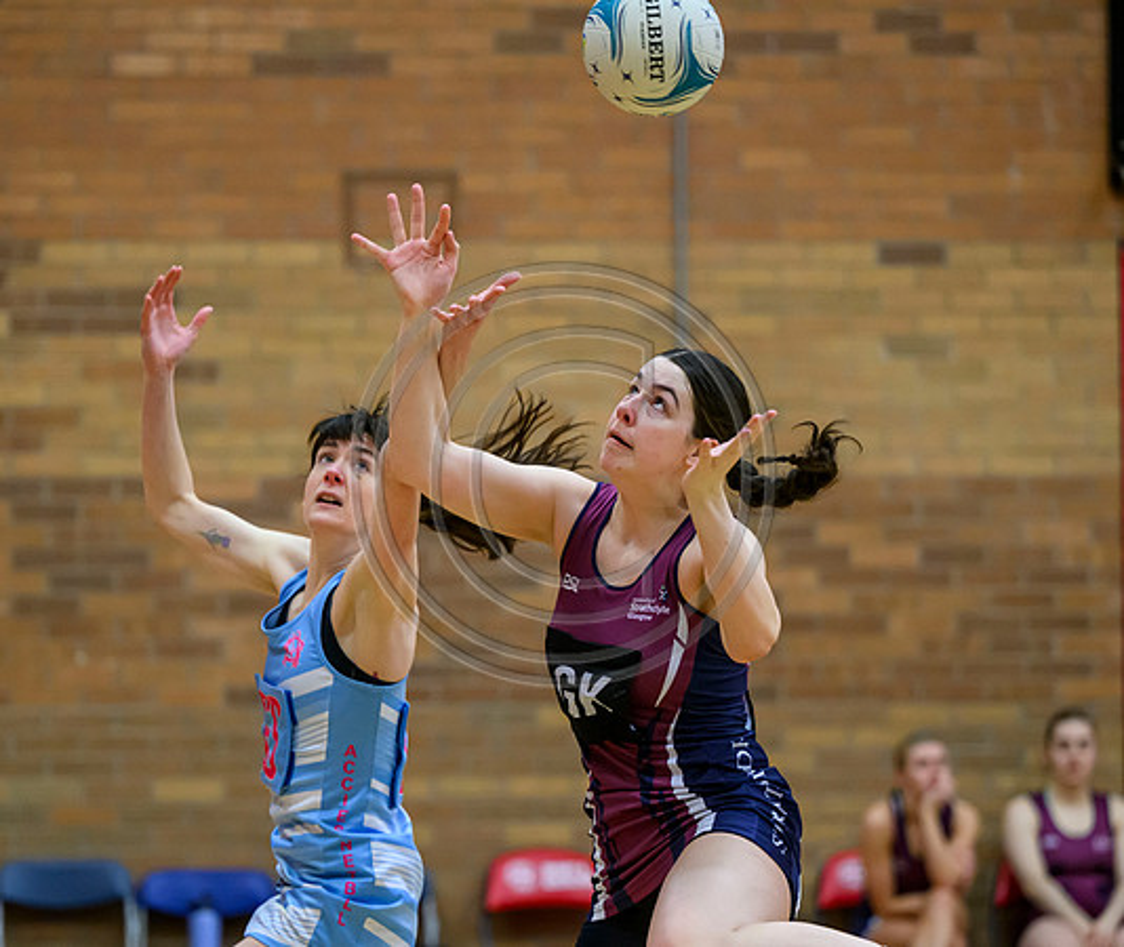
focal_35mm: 195
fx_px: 6628
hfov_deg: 9.7
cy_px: 566
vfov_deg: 8.2
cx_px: 570
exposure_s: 1/1000
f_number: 2.8
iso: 5000
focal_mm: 140
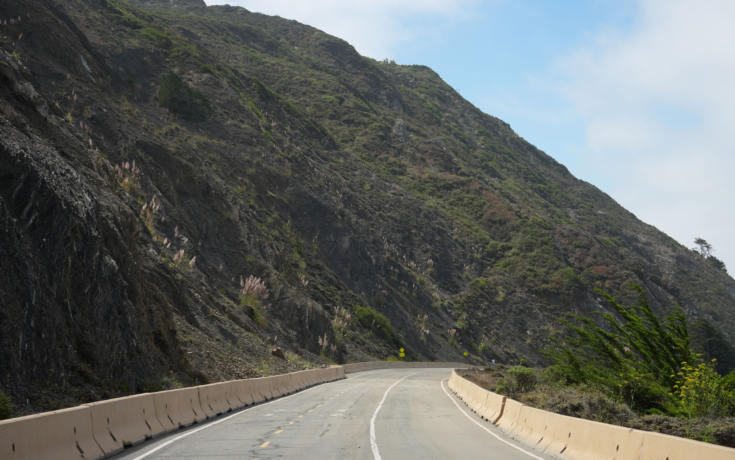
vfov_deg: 20.3
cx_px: 442
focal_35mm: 64
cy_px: 267
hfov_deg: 31.9
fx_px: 1282
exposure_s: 1/1250
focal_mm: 50
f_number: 4.5
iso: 200
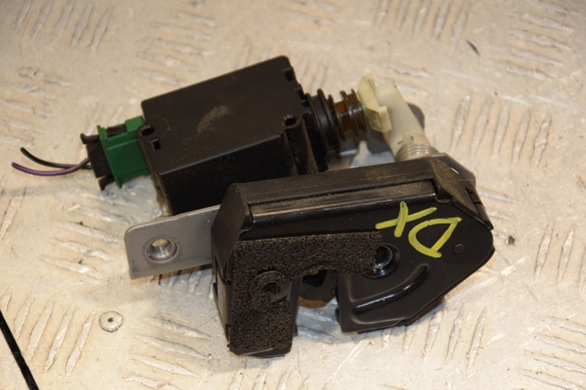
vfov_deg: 10.7
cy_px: 195
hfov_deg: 16.1
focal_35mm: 128
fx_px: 2074
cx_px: 293
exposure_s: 1/200
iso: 800
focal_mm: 85
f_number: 5.6
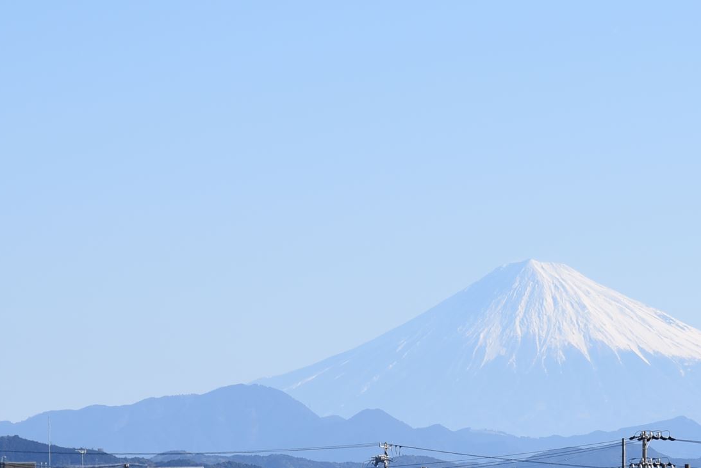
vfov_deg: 4.2
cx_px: 508
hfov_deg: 6.2
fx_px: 6427
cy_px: 387
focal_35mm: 330
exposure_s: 1/640
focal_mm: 120
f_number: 4.5
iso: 100
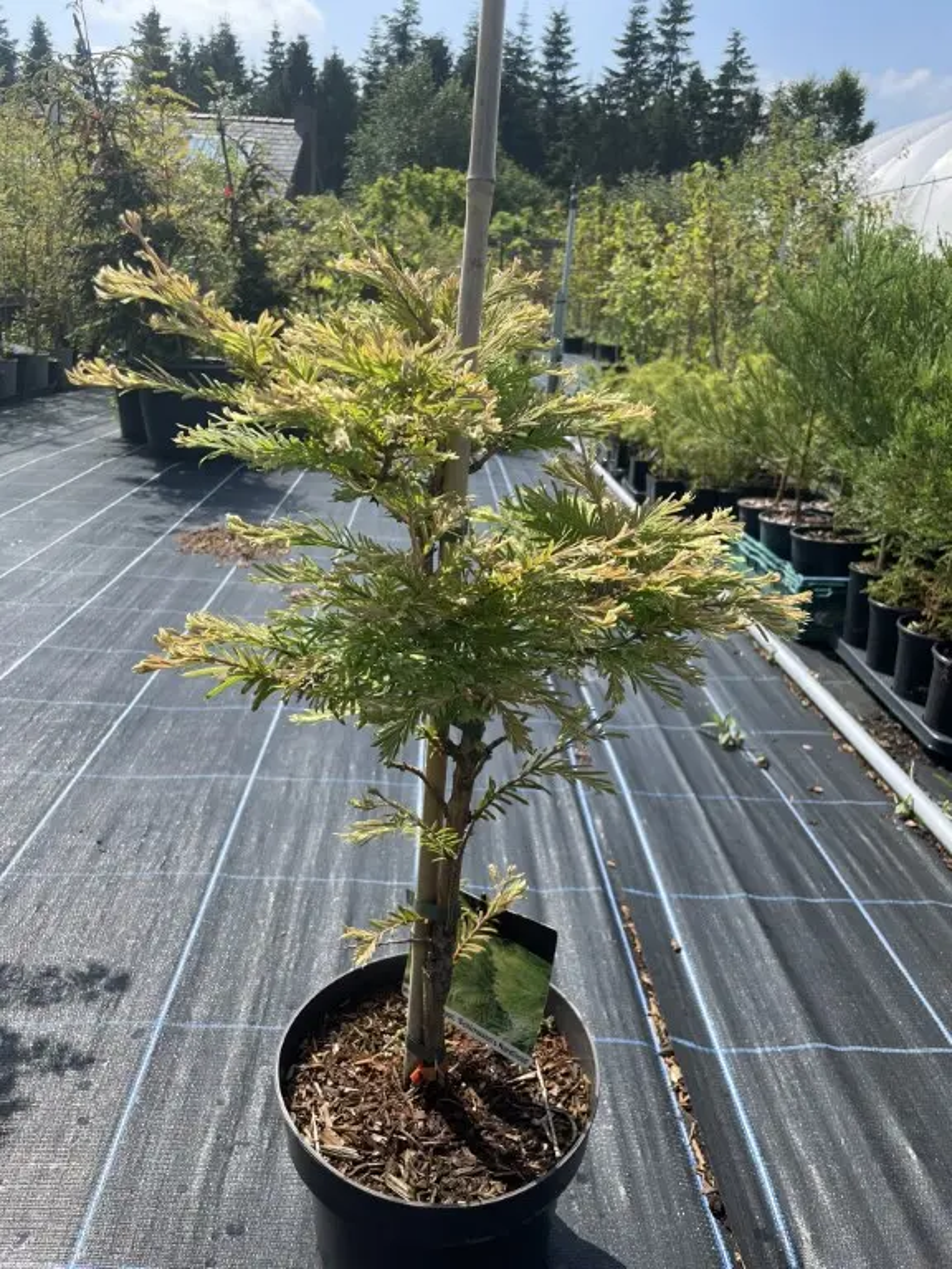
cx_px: 476
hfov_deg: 53.1
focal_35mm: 26
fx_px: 953
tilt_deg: -21.0
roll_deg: -4.6
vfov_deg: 67.3
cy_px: 634
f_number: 1.6
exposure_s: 1/2053
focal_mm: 4.2
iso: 32
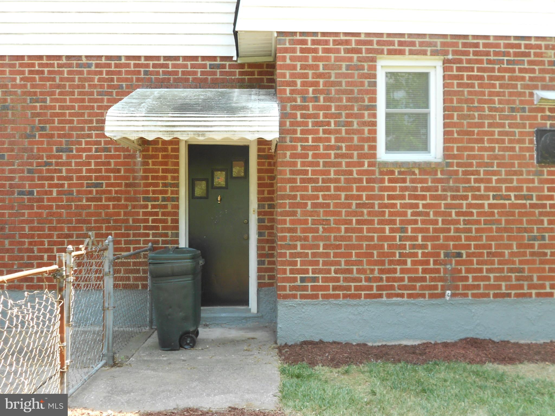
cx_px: 278
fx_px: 513
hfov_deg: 56.8
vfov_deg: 44.2
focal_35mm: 32
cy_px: 208
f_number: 3.6
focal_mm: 5.8
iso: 80
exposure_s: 1/60
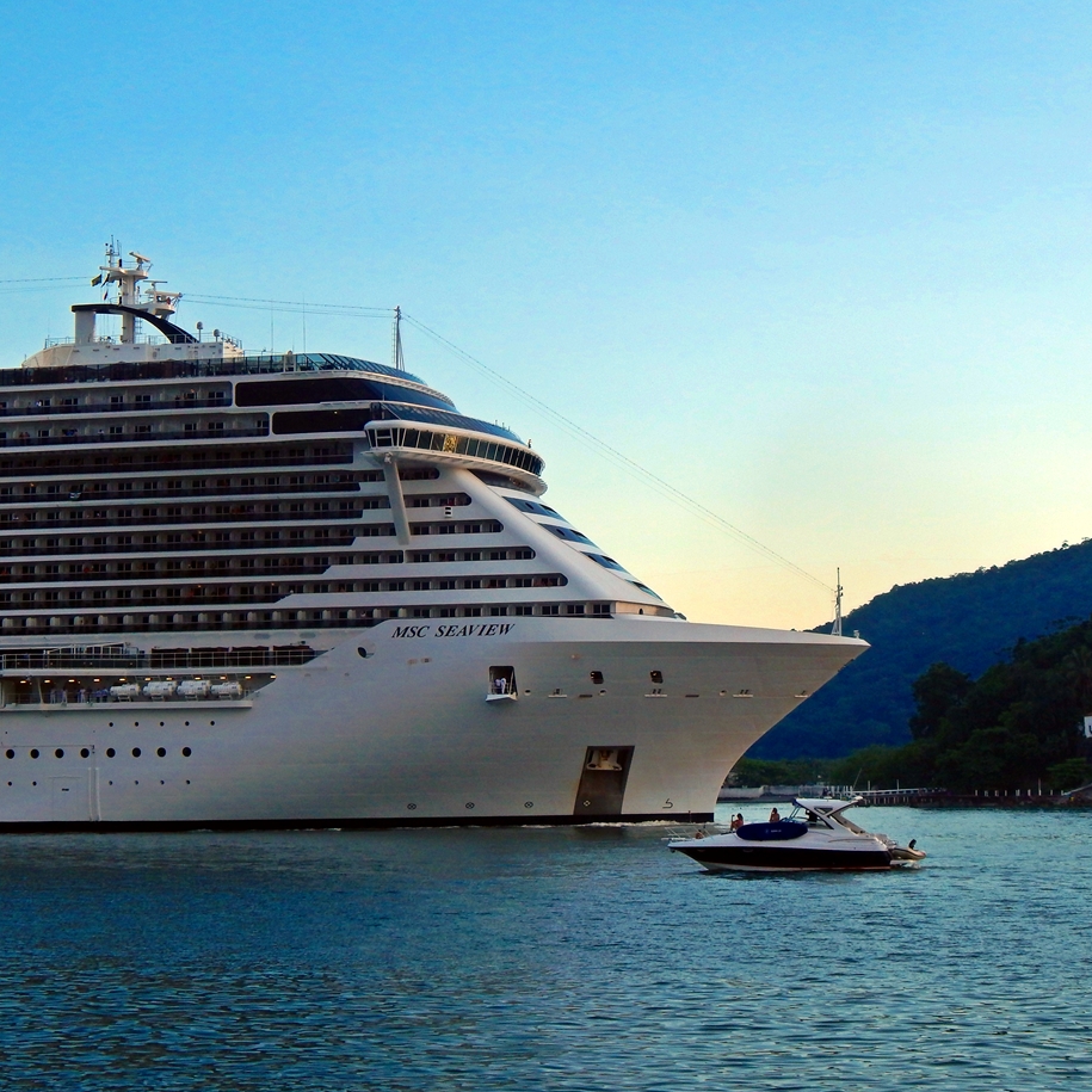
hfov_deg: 25.3
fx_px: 2427
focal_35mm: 68
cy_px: 551
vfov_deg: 25.4
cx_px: 678
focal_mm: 9.7
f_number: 3.8
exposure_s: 1/800
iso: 125
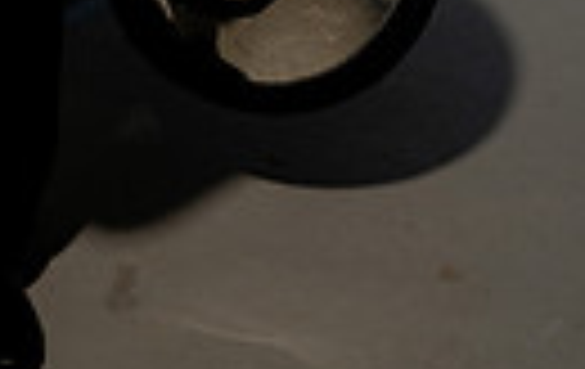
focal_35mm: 116
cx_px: -58
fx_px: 1854
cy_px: -536
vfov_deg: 9.9
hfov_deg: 17.3
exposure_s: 1/250
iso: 100
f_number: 8
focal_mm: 33
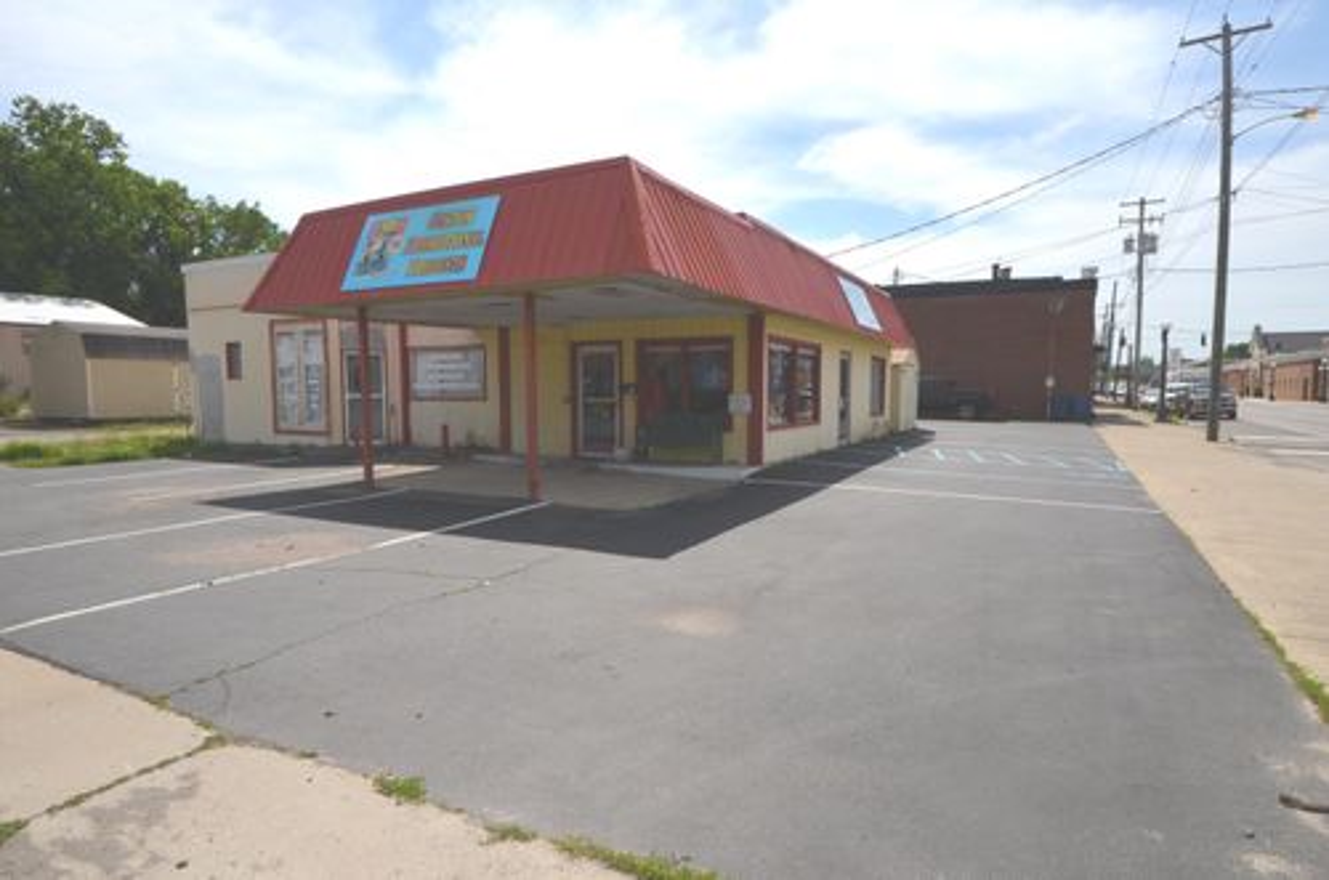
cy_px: 440
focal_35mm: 20
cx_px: 664
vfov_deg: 63.0
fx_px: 718
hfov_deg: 85.5
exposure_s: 1/200
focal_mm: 13
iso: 100
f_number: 11
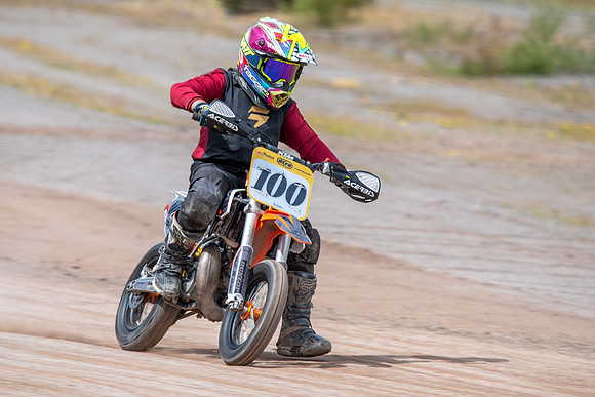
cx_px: 255
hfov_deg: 2.6
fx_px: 13300
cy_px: 204
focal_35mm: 805
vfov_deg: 1.7
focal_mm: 600
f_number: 8
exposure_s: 1/320
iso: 160
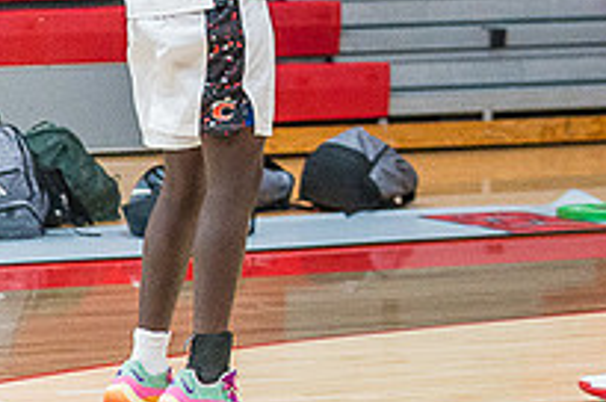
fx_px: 5714
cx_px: 795
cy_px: -130
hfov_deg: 6.0
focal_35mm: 340
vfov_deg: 4.0
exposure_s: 1/320
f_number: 4
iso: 5000
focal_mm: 120
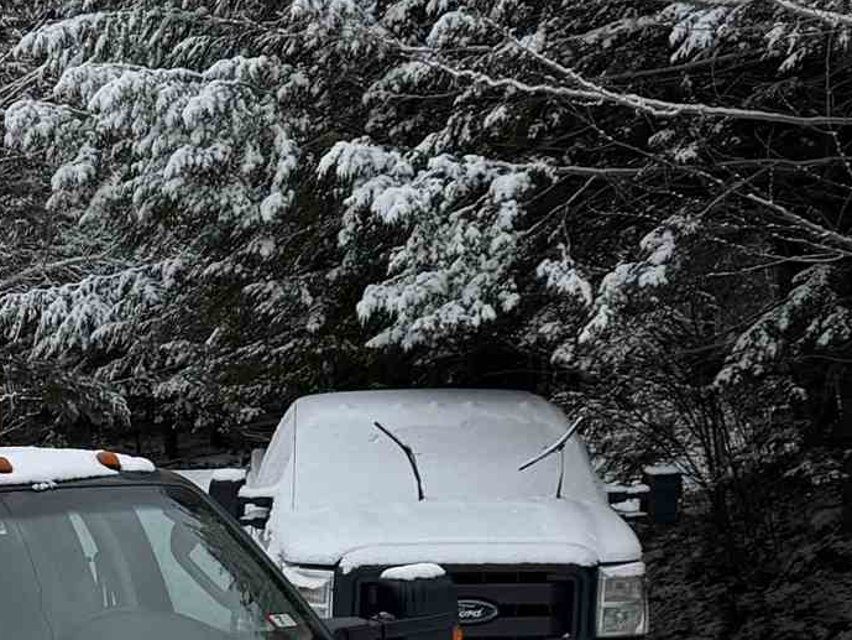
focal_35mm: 107
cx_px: -809
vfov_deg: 13.3
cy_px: 839
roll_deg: +0.7
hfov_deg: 15.2
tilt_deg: +0.4
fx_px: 2634
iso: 80
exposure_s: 1/2299
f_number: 1.78
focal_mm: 6.76
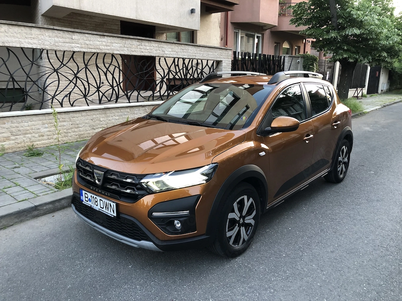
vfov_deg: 49.7
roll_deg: -0.9
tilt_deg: -13.1
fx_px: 325
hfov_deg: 63.4
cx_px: 201
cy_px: 150
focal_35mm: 28
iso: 50
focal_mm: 3.99
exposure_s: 1/16
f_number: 1.8
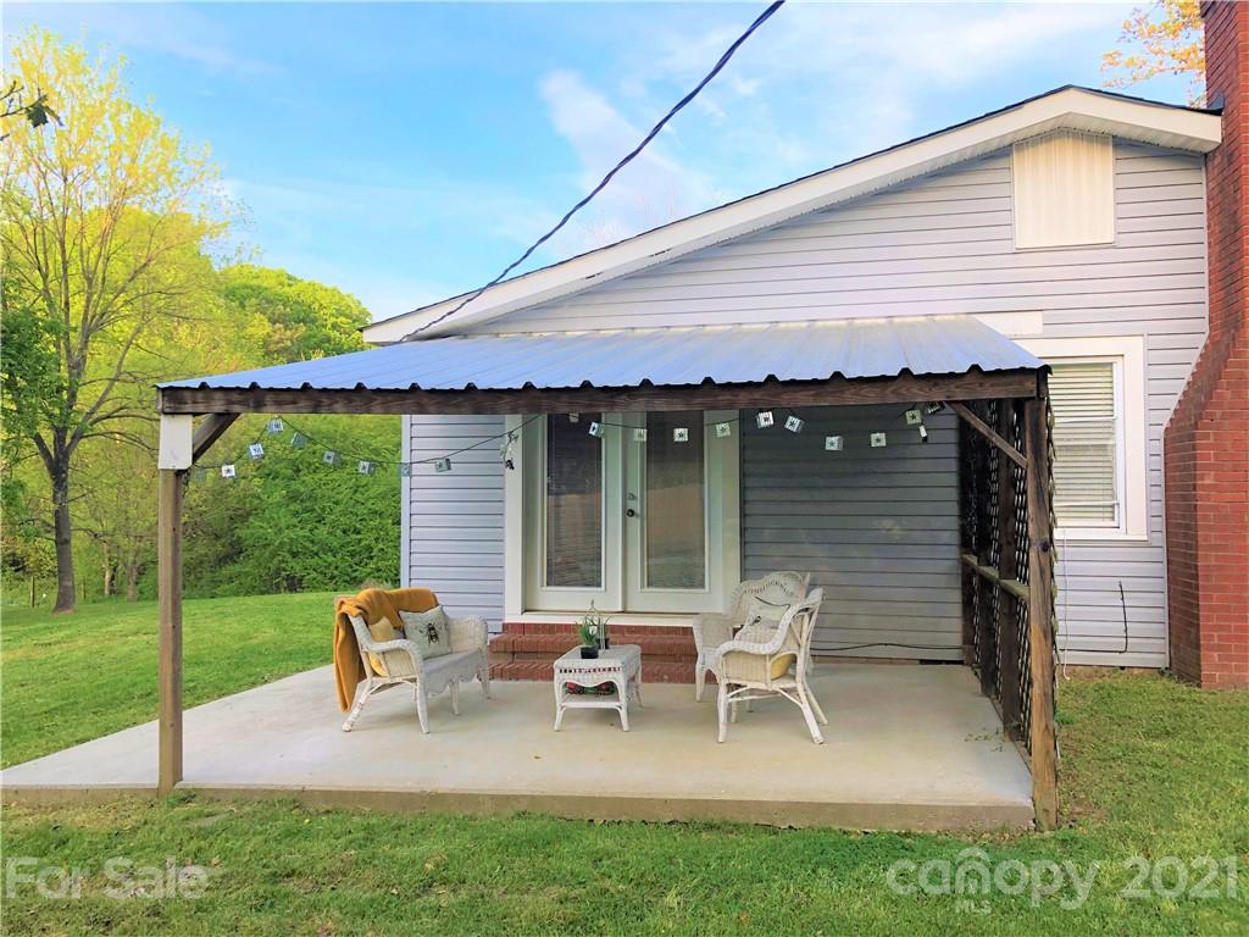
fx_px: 1010
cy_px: 468
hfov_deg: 63.4
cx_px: 624
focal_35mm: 28
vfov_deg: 49.7
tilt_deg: +2.2
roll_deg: +0.4
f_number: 1.8
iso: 20
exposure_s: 1/349
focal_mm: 4
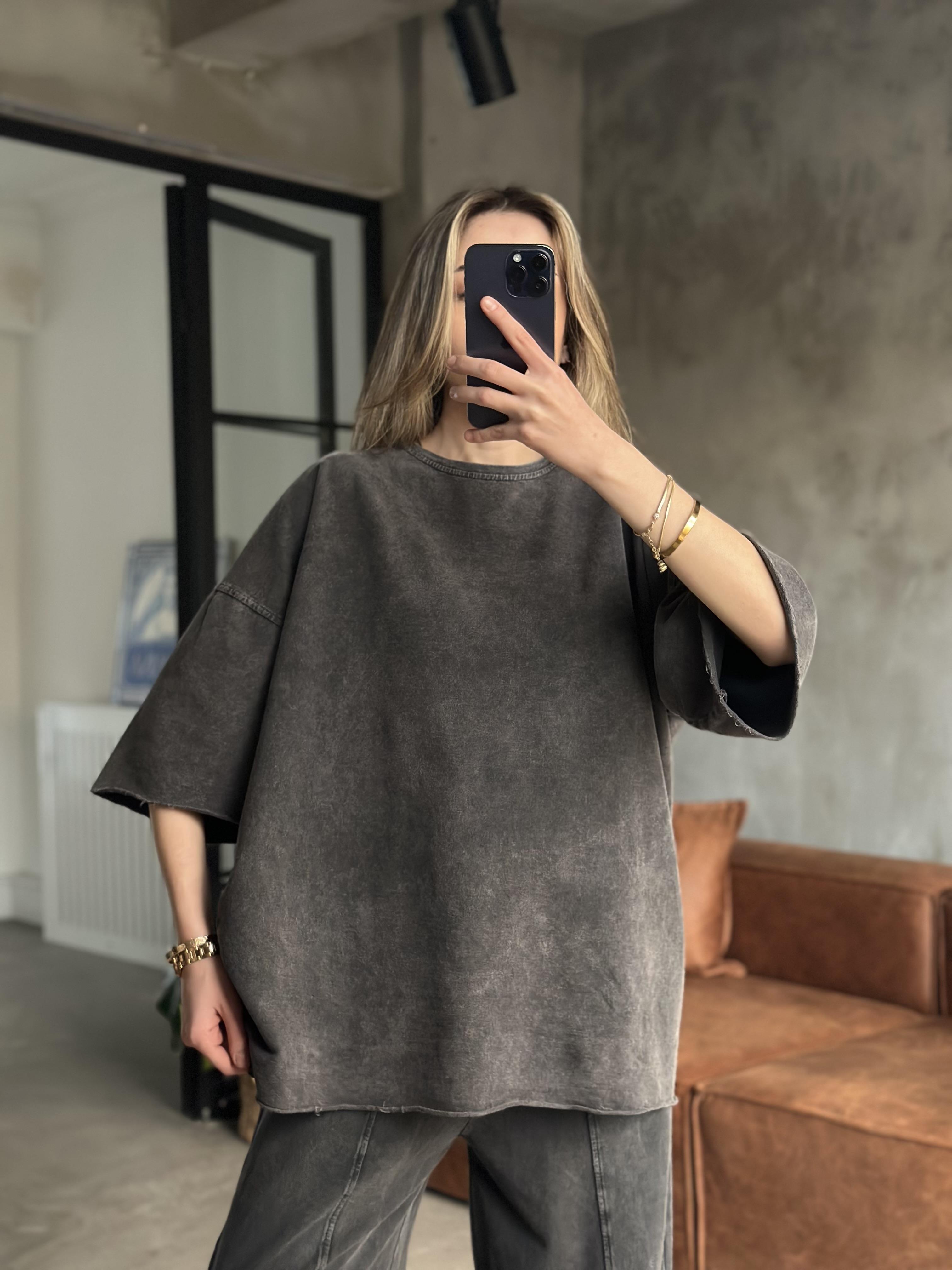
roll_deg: +0.3
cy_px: 635
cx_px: 476
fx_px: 1760
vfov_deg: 39.7
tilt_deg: -21.1
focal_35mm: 48
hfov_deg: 30.3
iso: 500
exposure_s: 1/40
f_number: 1.78
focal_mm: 6.86
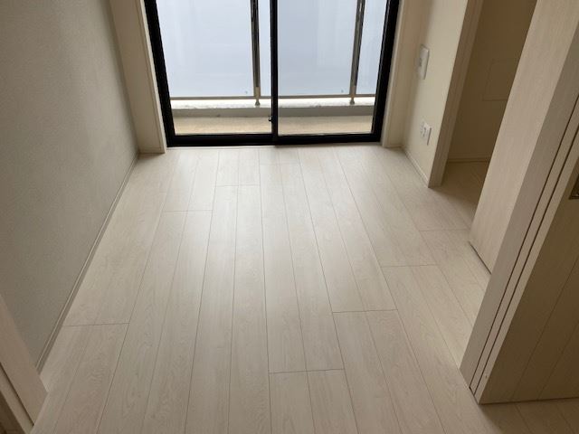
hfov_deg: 67.3
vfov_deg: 53.1
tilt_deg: -34.9
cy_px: 217
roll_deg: -0.5
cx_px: 290
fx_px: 435
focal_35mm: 26
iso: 32
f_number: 1.8
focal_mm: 4.25
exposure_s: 1/397
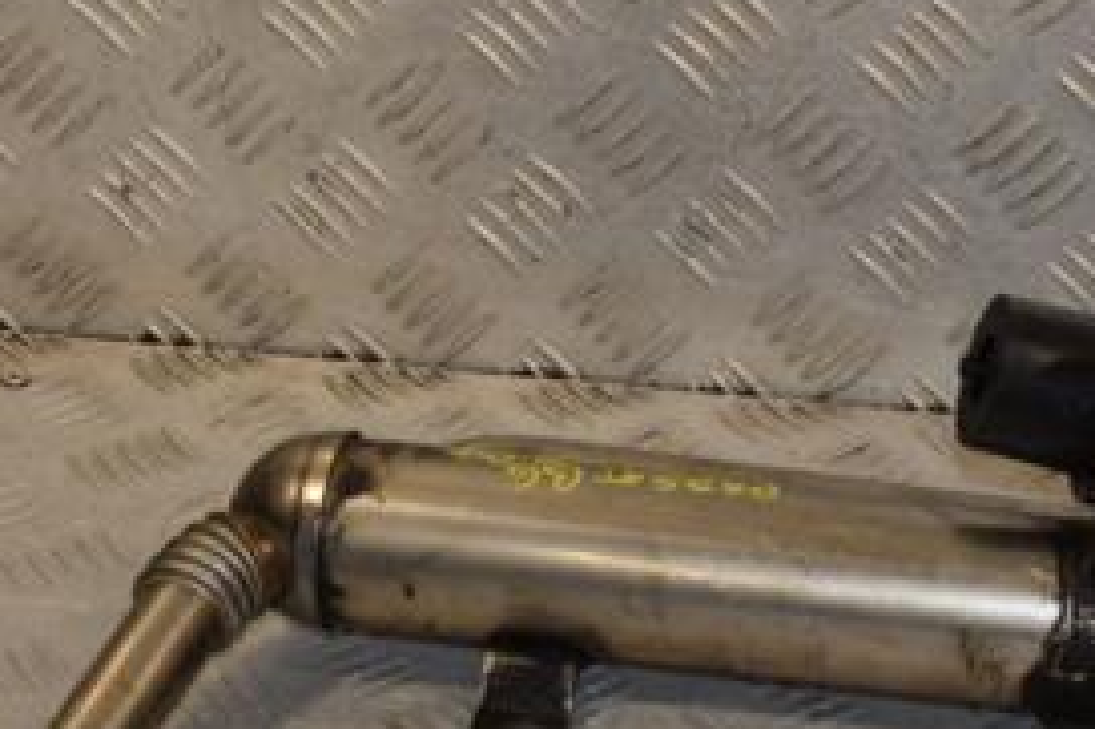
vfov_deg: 9.9
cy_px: 455
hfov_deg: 14.7
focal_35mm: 139
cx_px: 757
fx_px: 4225
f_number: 7.1
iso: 800
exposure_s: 1/200
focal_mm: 42
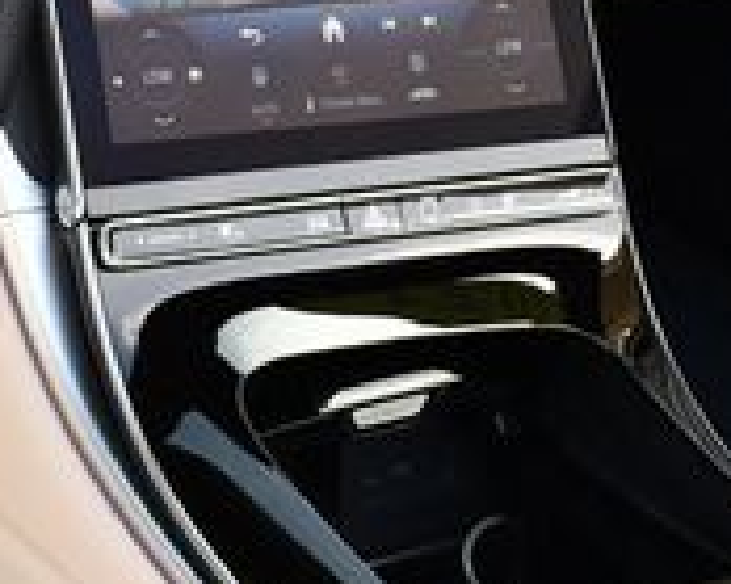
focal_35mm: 138
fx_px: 2984
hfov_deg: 13.3
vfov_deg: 11.0
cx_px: -286
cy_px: -134
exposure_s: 1/250
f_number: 5
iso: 400
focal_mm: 20
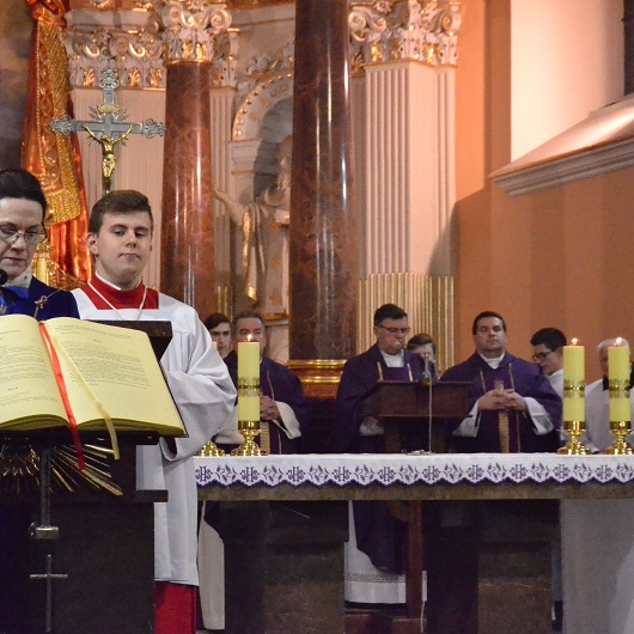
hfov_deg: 17.4
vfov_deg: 17.4
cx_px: 233
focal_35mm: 100
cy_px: 318
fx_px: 2072
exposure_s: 1/250
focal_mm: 52
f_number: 8
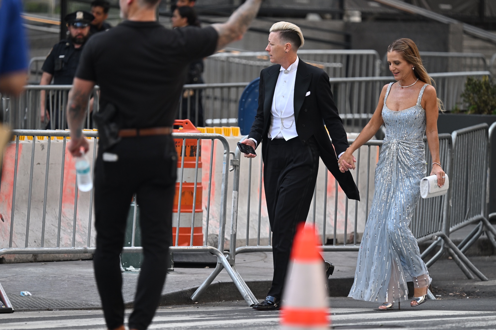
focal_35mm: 300
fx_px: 4133
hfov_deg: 6.9
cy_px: 165
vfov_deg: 4.6
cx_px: 248
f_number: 4
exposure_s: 1/2000
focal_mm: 300
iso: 800
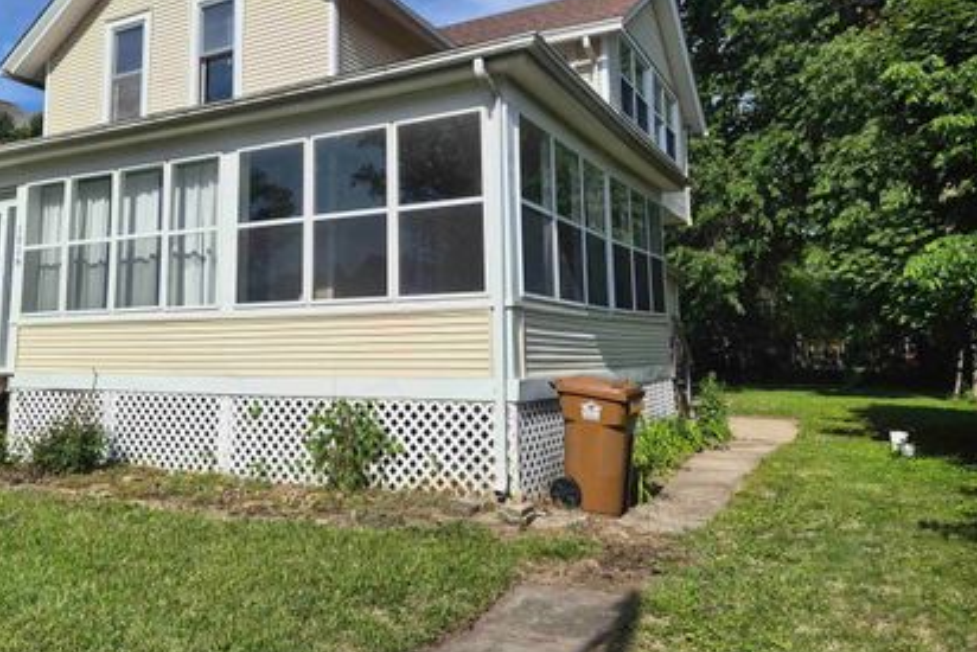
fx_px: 787
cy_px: 253
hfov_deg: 63.2
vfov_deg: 44.7
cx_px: 398
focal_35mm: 29
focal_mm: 5.4
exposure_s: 1/7696
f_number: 1.8
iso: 80
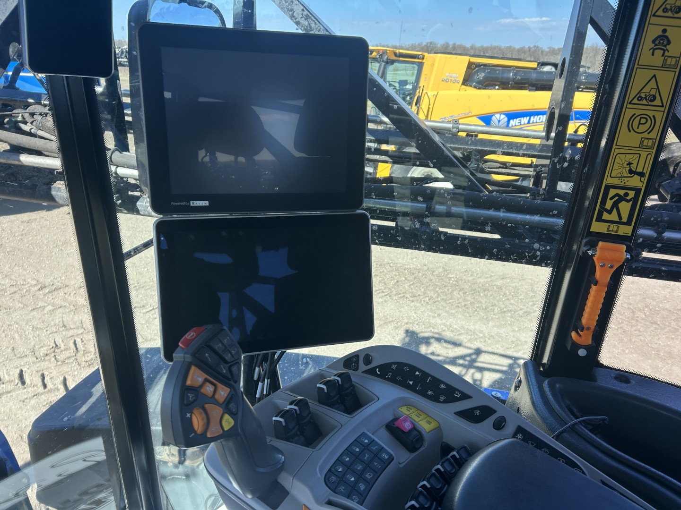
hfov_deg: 67.3
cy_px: 255
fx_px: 511
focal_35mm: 26
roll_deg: -0.5
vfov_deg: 53.1
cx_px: 340
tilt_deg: -22.8
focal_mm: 5.7
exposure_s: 1/1089
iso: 50
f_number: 1.5
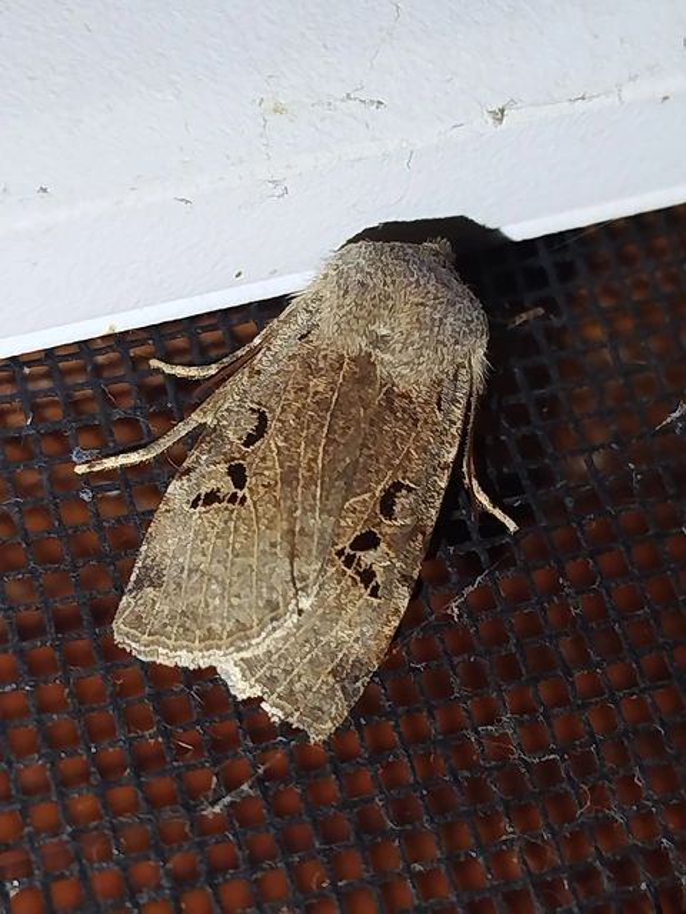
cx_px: 343
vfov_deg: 21.1
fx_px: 2457
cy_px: 457
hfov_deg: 15.9
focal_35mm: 93
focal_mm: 5.31
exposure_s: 1/50
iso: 100
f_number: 1.7
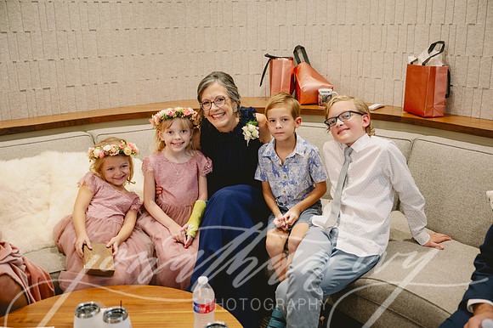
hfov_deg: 50.7
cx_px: 246
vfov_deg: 35.0
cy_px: 164
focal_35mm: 38
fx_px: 520
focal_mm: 38
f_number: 2.8
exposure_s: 1/250
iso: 1600
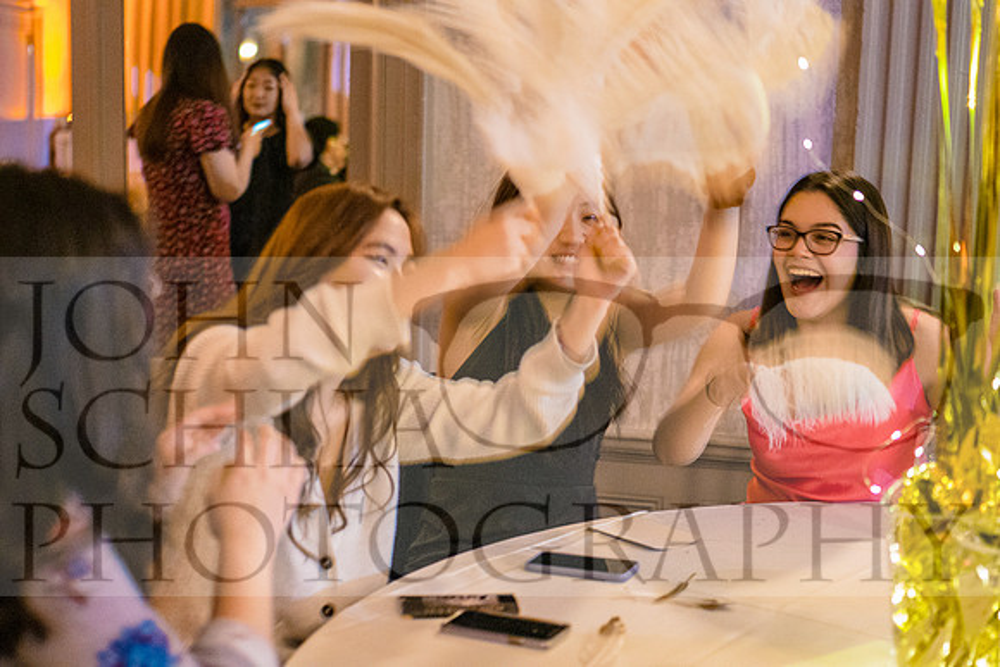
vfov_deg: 26.0
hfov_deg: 38.2
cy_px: 334
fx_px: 1445
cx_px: 500
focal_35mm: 52
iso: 6400
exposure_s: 1/40
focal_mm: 35
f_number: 1.4
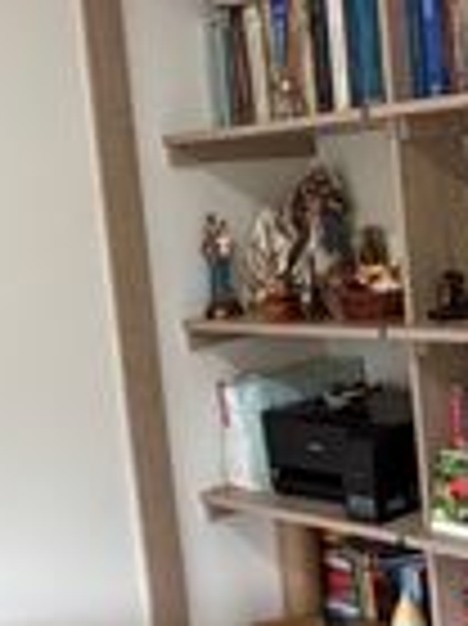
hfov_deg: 21.4
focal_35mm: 67
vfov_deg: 29.0
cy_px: 345
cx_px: 423
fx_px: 1210
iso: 400
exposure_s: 1/60
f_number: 2.2
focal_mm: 2.22
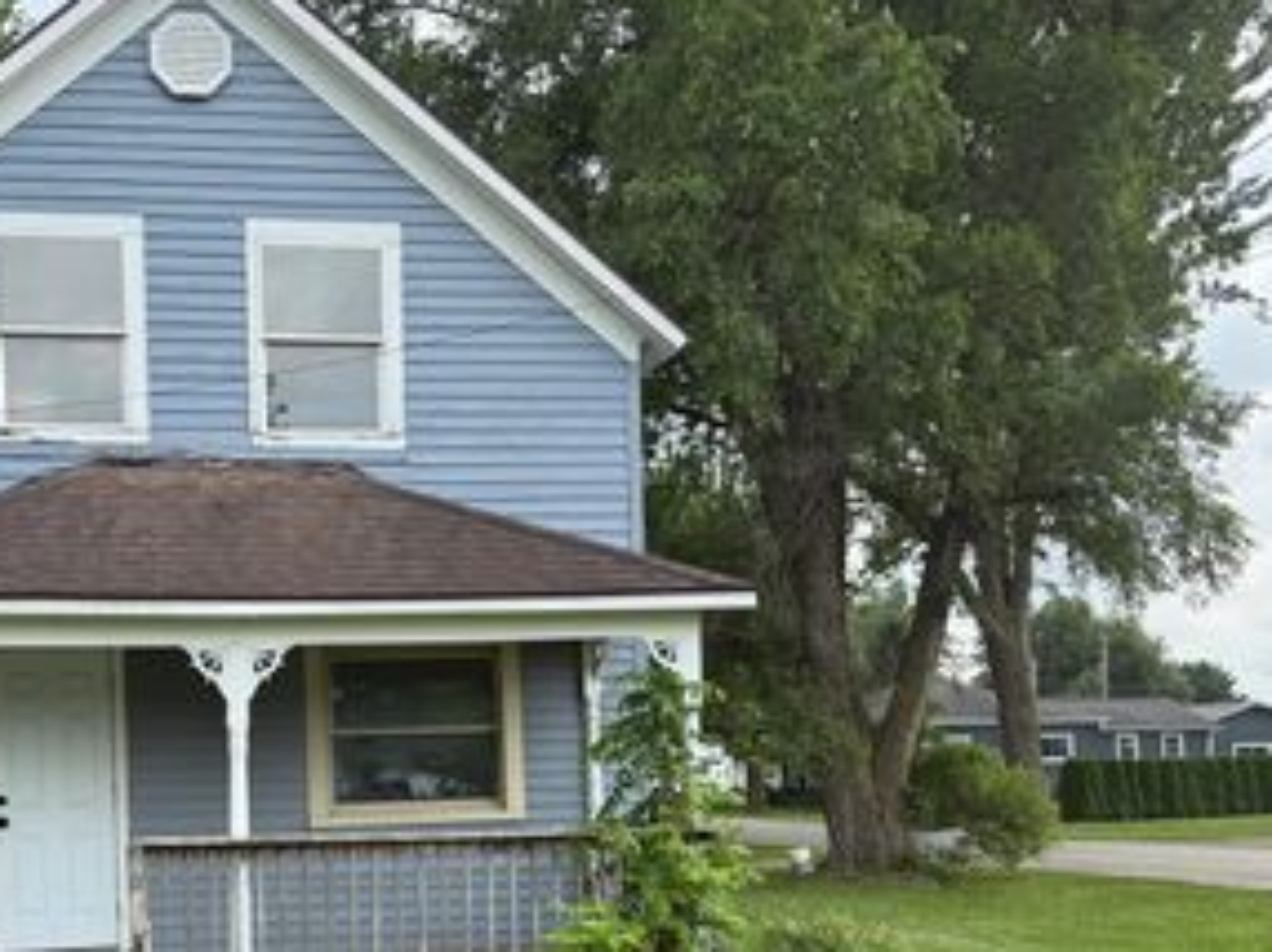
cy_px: 723
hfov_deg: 43.3
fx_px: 1542
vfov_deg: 33.6
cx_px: 302
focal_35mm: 42
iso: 100
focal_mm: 6.76
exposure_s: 1/1770
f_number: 1.78
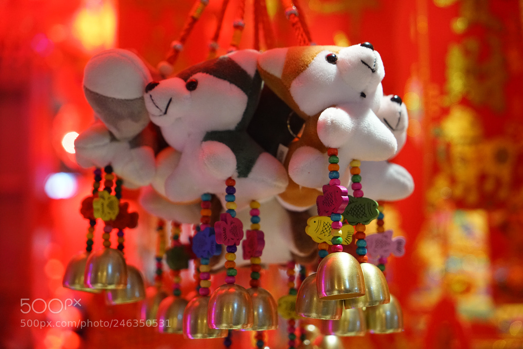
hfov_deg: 31.0
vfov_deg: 20.9
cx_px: 262
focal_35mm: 65
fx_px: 944
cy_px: 174
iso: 5000
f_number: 4
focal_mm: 65
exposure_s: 1/160
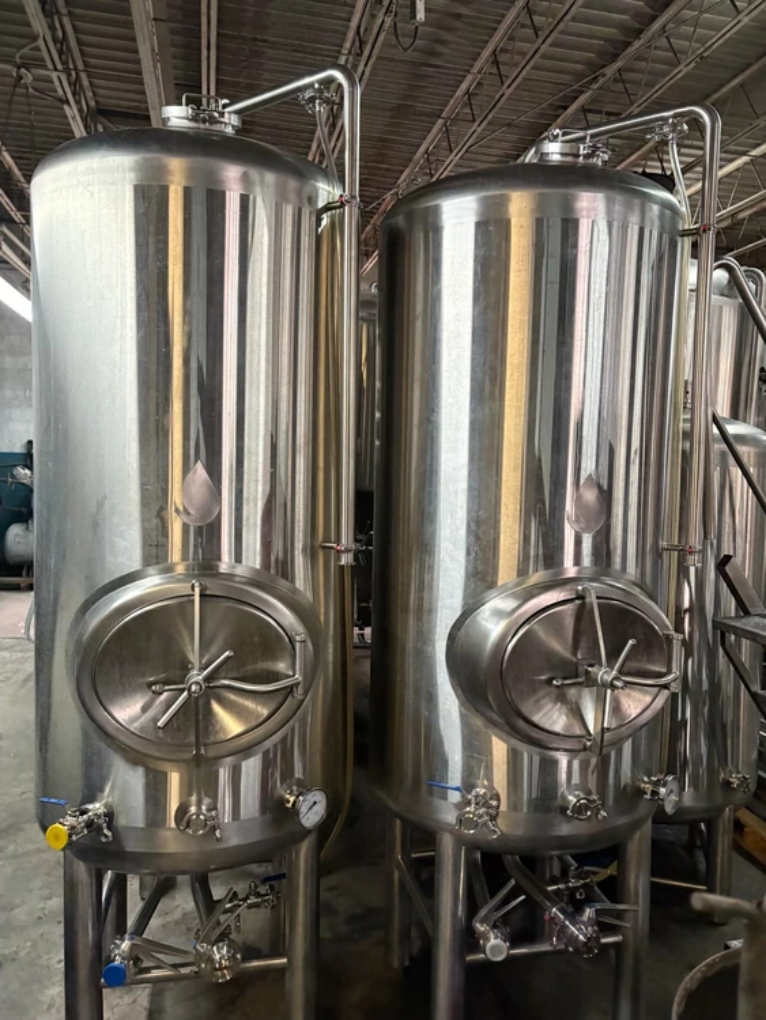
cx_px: 383
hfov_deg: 53.1
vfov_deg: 67.3
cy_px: 510
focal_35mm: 26
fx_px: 767
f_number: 1.6
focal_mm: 5.96
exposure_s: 1/40
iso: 500
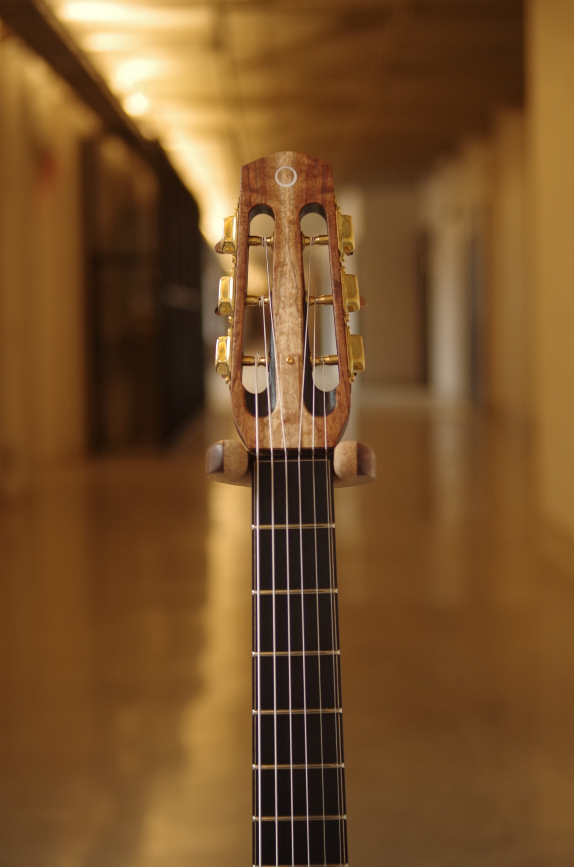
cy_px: 434
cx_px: 287
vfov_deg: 27.0
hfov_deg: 18.1
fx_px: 1801
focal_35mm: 75
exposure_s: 1/50
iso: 500
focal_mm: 50
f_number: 4
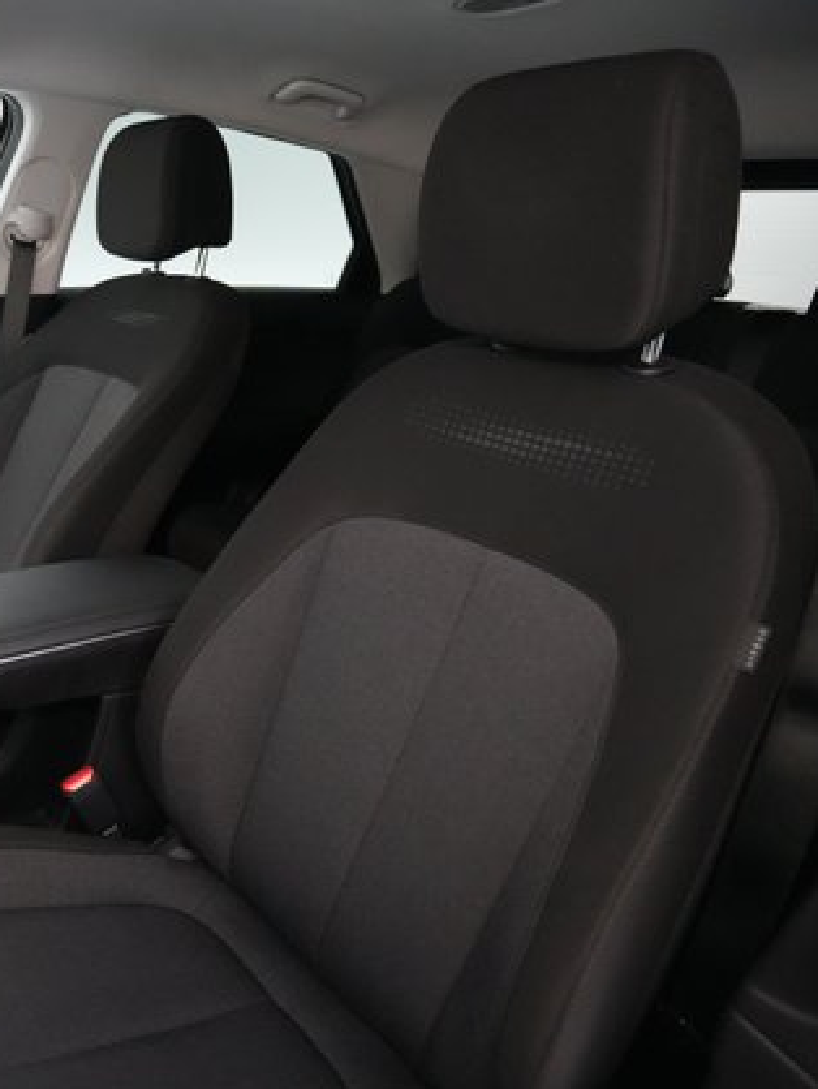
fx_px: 787
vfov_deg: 69.4
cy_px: 544
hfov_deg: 51.8
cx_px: 175
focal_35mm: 25
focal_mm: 17
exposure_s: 1/320
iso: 12800
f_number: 2.8
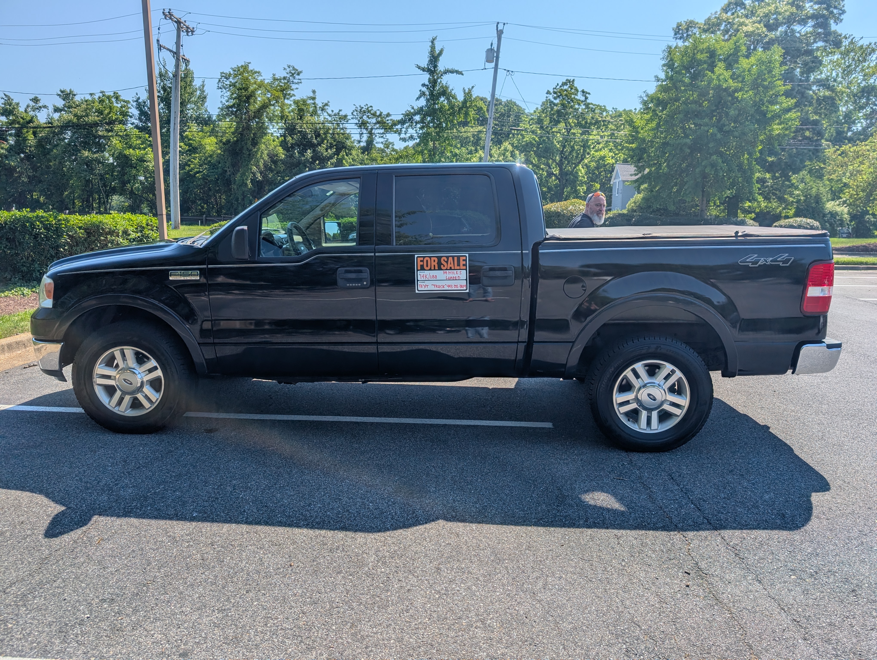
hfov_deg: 71.5
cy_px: 330
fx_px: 609
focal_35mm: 24
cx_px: 438
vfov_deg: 56.9
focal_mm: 6.9
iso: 21
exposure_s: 1/1381
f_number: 1.68
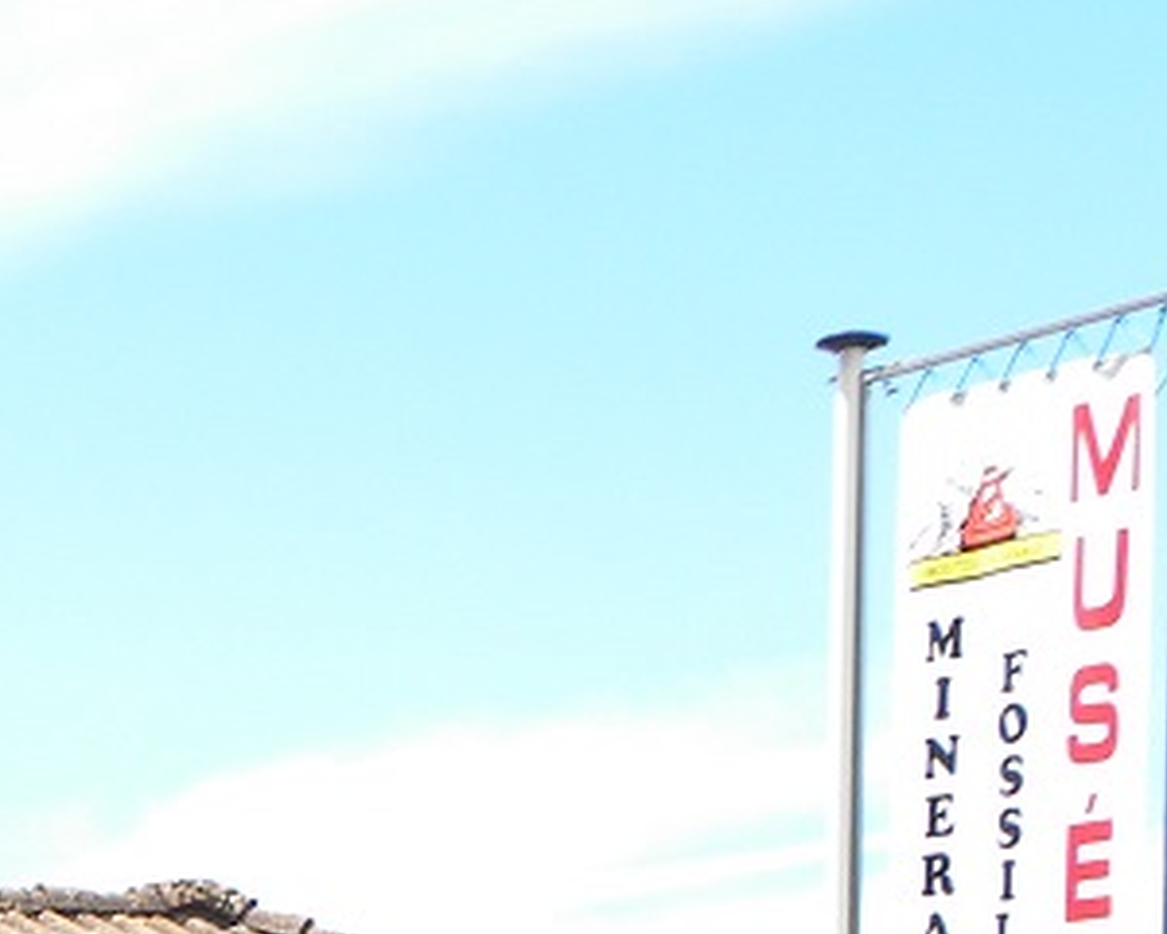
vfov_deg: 8.5
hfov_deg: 10.3
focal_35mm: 173
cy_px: 1833
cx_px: -1190
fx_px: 5975
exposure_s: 1/207
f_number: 4.5
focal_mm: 7.3
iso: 64
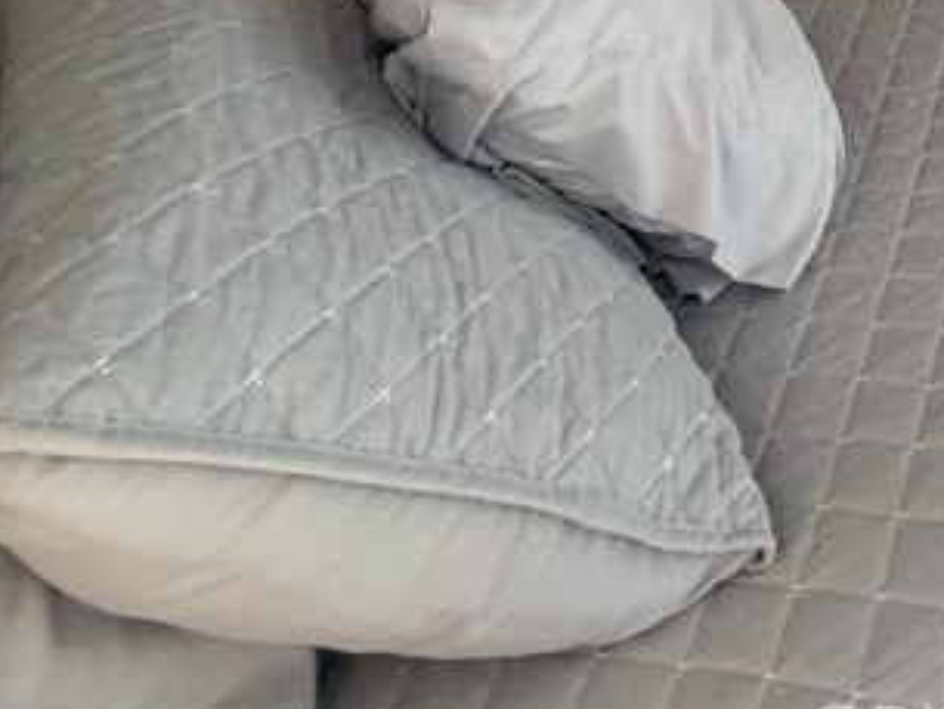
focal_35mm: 47
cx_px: 1207
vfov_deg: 23.3
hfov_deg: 31.7
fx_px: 1282
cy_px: -412
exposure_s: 1/120
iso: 200
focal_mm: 2.22
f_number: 2.2
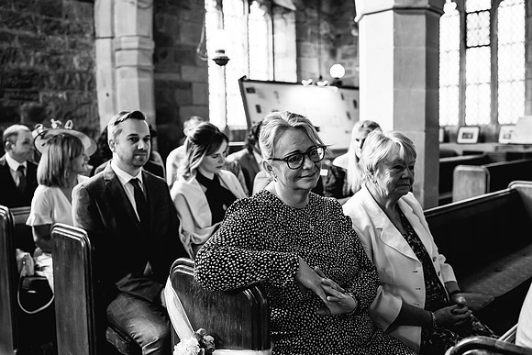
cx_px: 266
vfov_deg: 36.9
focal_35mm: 36
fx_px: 533
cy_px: 178
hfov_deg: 53.1
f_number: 2.8
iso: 2500
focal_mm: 35
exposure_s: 1/250
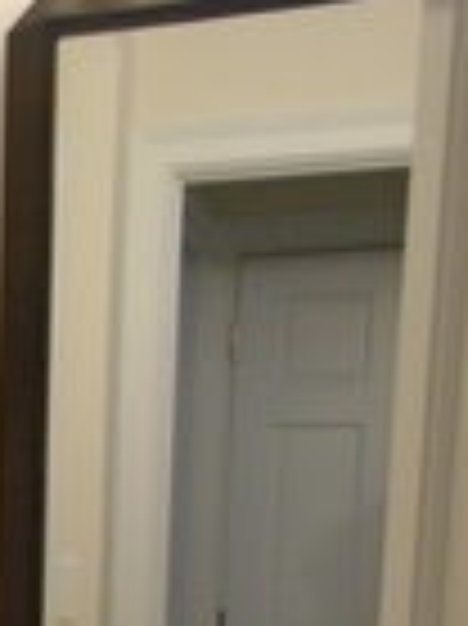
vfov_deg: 20.1
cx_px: -292
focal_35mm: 90
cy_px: 793
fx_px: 1625
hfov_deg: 14.9
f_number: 3.2
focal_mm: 4.6
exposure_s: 1/30
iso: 250
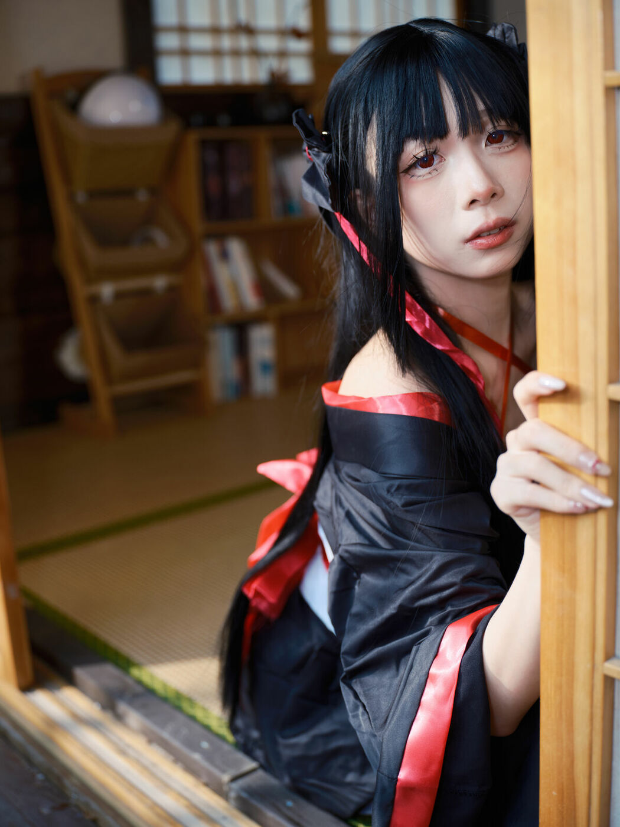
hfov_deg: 32.2
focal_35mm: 45
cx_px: 310
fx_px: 1075
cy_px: 414
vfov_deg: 42.1
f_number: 4
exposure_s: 1/125
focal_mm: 57.5
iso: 500
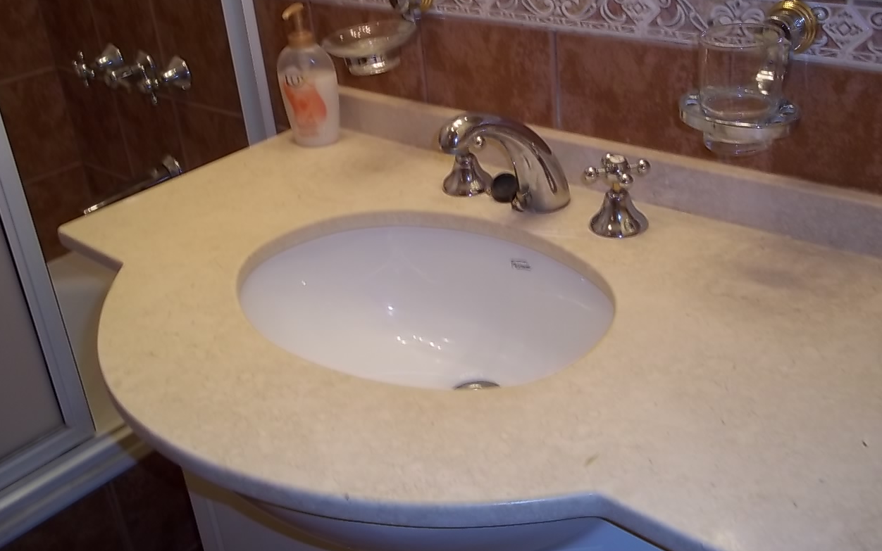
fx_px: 938
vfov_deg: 32.7
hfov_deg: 50.4
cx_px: 433
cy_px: 229
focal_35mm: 39
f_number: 3.1
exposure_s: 1/30
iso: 80
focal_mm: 6.5
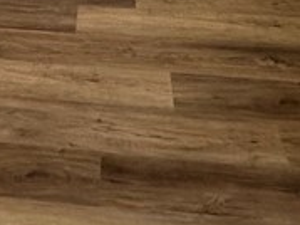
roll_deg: +0.5
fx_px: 693
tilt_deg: -1.0
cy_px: -376
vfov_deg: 12.4
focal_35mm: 80
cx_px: 37
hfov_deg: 23.8
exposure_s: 1/120
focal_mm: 2.22
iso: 125
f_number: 2.2
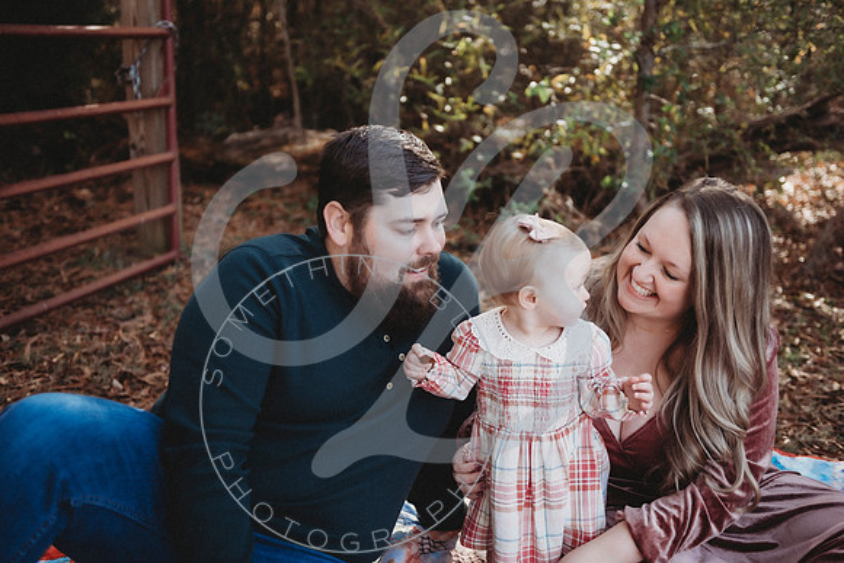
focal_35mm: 44
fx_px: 1032
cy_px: 282
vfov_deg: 30.5
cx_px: 422
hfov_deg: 44.5
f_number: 2.8
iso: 100
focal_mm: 44
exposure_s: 1/250
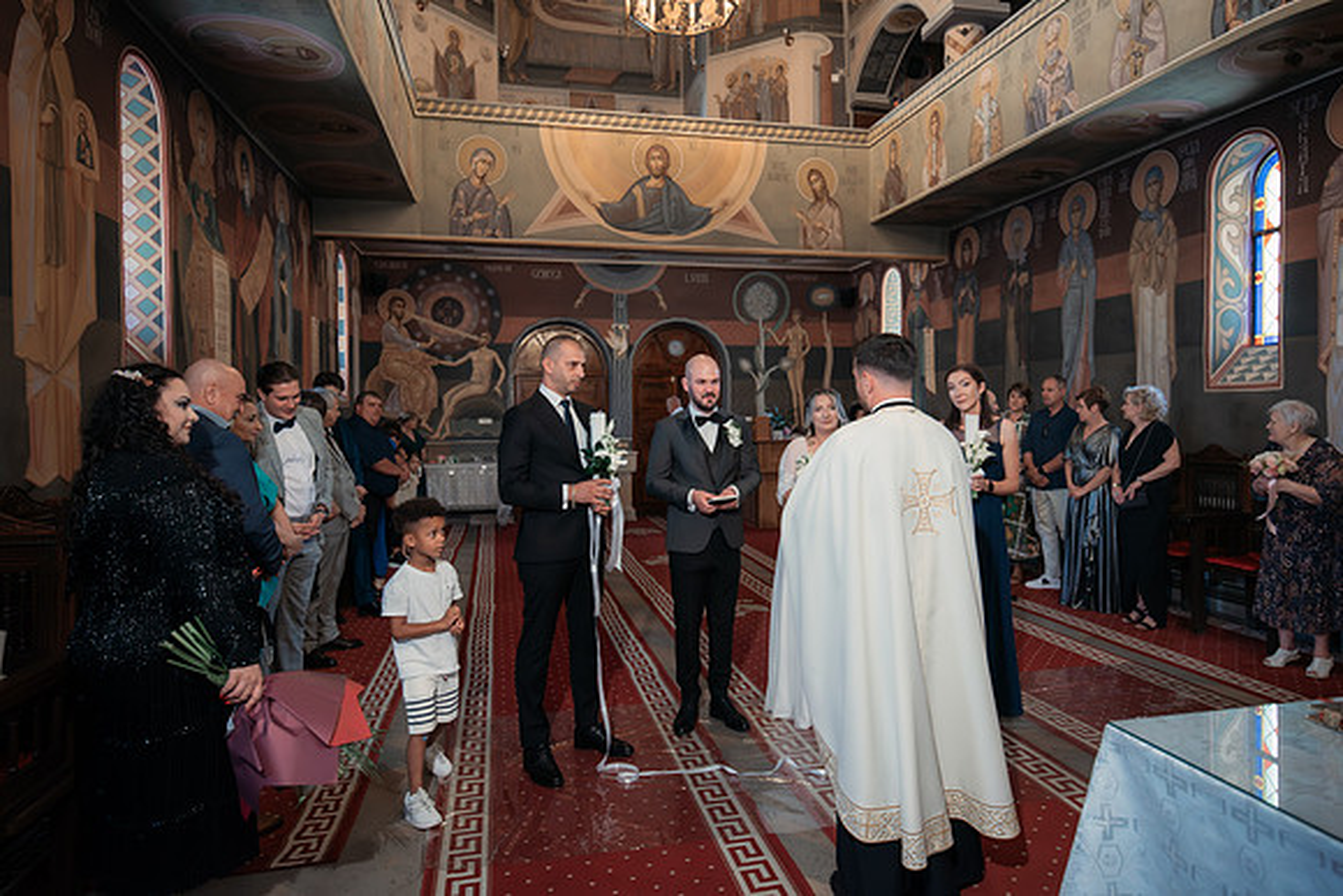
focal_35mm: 22
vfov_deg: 58.0
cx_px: 692
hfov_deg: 79.5
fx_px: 808
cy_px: 434
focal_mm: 21
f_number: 2.8
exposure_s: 1/200
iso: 3200
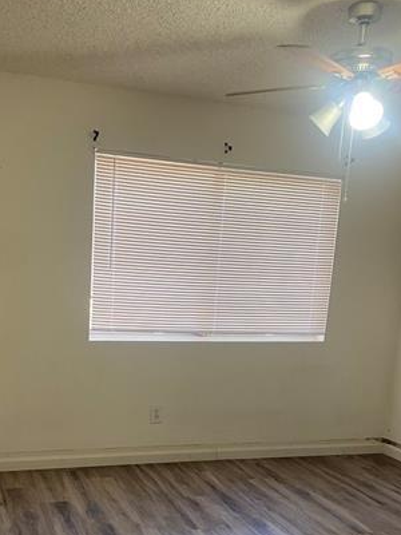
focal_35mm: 39
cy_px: 388
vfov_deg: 46.5
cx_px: 150
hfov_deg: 36.6
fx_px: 602
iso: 125
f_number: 1.8
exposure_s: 1/60
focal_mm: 4.25
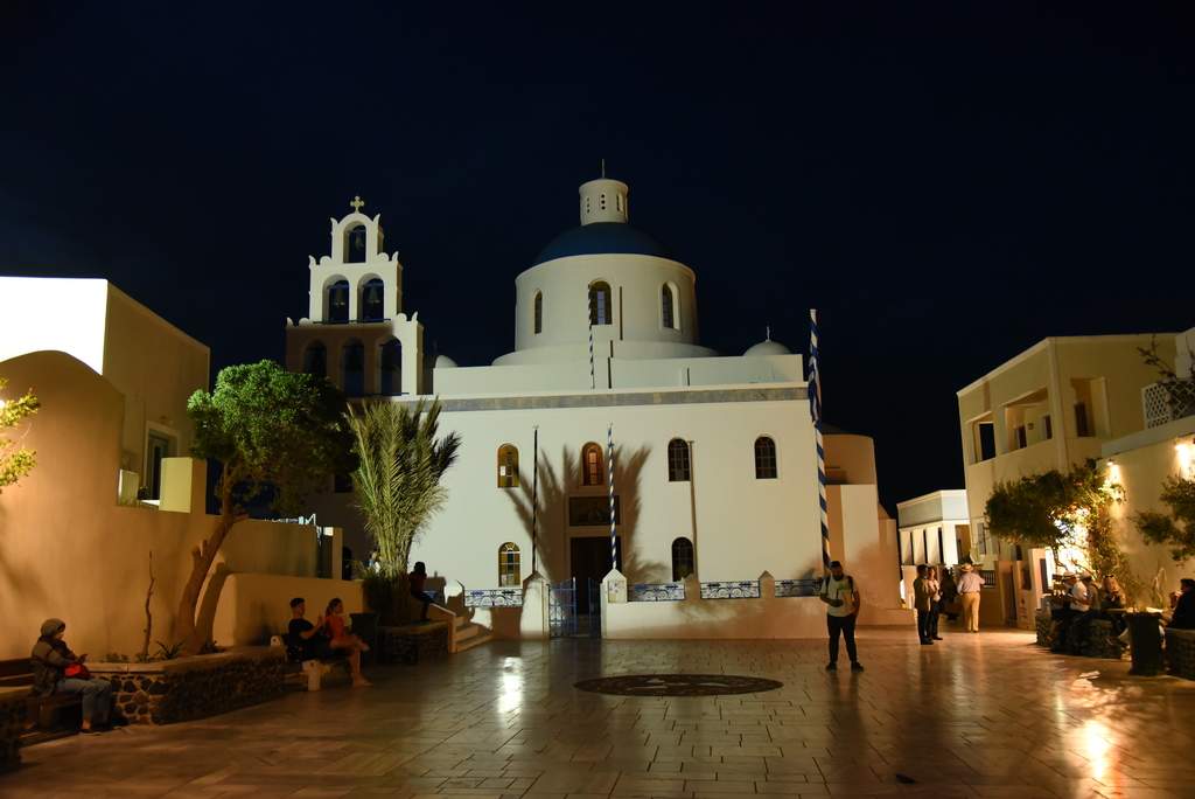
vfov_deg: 42.4
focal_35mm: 31
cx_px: 598
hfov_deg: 60.3
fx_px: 1030
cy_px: 400
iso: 4000
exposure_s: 1/25
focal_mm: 31
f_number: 4
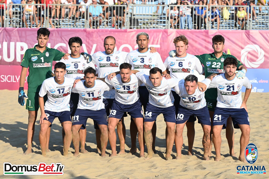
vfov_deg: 12.3
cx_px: 134
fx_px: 829
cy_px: 90
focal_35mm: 111
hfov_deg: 18.4
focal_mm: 74
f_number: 3.5
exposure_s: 1/1000
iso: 100
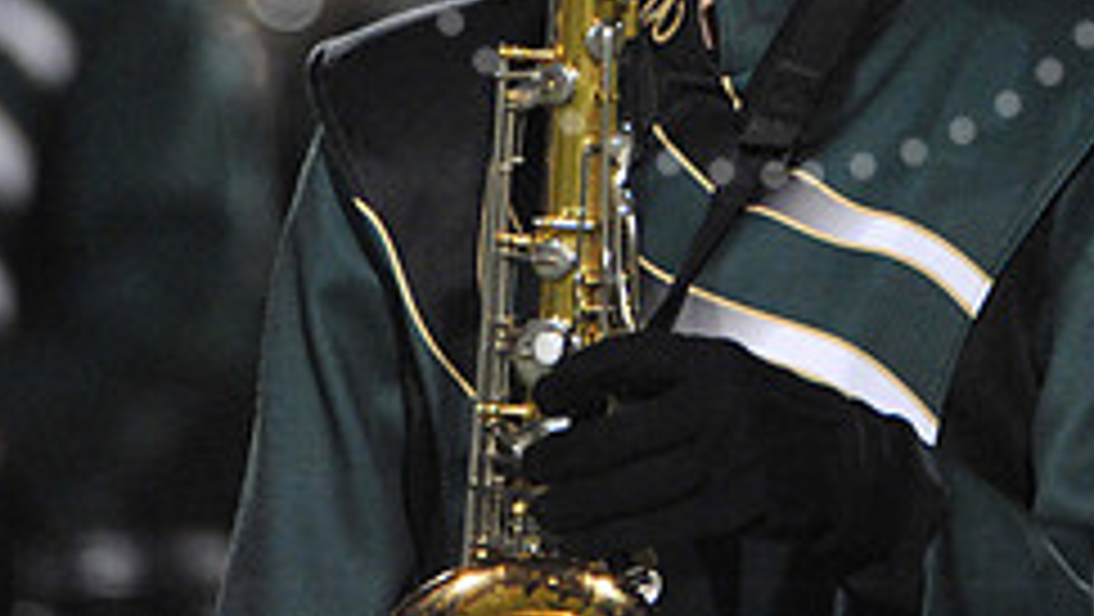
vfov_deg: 0.8
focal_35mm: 1497
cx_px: 774
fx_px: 43450
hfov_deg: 1.4
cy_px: -247
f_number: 6.3
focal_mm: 600
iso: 6400
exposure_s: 1/160
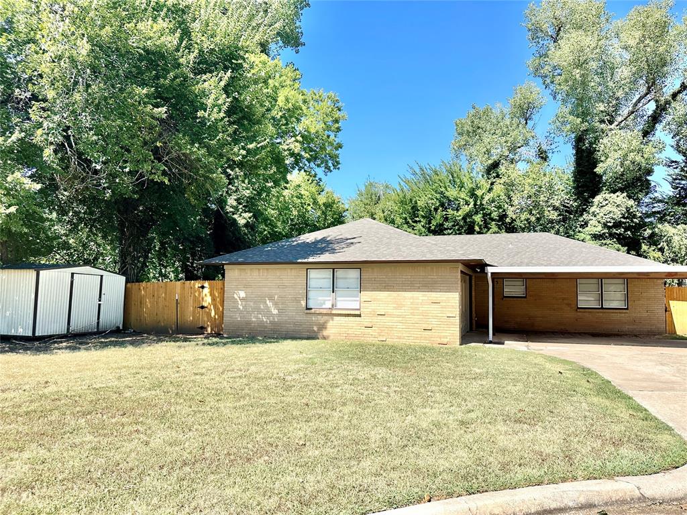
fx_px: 476
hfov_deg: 71.6
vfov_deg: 56.8
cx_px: 344
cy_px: 258
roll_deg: +0.2
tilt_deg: +3.9
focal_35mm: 24
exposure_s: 1/2967
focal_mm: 6.86
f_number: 1.78
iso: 80
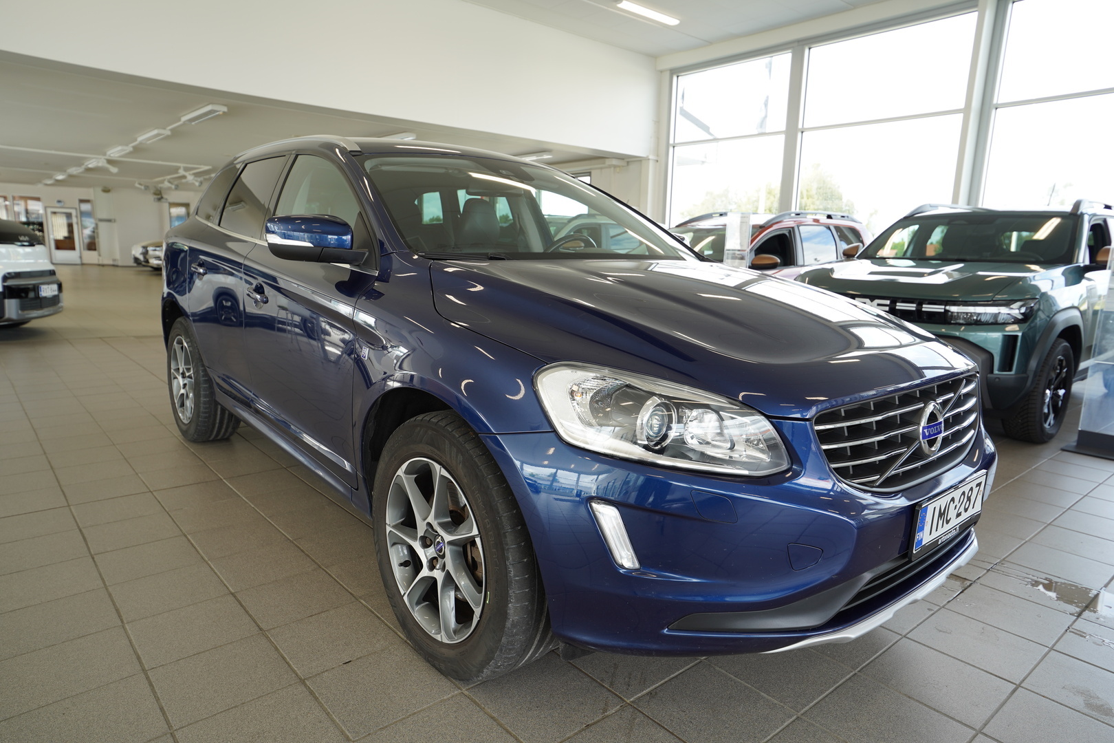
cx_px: 557
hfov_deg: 78.6
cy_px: 372
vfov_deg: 57.2
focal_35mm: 22
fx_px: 681
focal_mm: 22
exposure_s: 1/60
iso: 160
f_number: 4
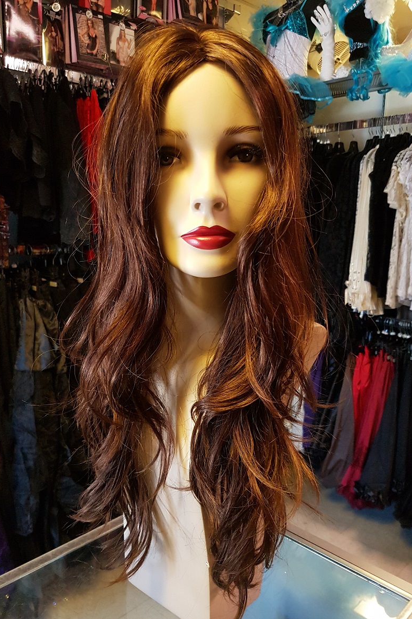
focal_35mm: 28
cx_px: 183
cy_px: 320
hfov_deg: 46.3
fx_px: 481
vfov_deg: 65.5
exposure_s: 1/24
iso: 200
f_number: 1.7
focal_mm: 4.2
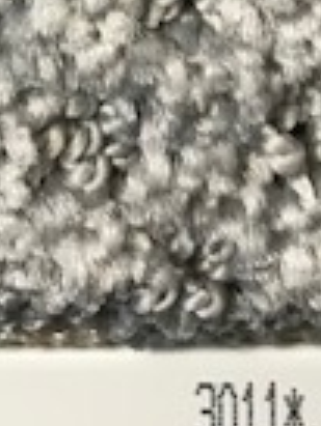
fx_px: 1617
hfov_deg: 11.3
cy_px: -532
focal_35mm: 131
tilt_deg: -75.7
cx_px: 246
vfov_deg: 12.5
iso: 32
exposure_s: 1/30
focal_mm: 3.99
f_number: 1.8
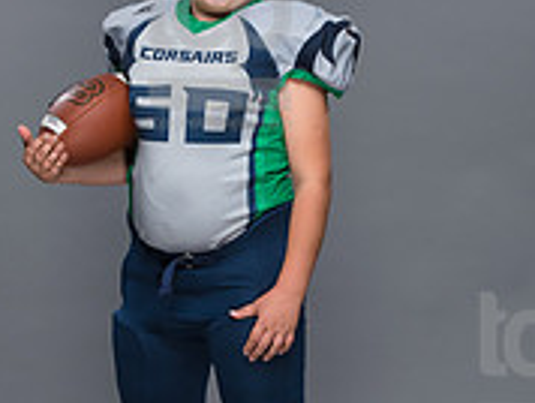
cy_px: 48
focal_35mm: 194
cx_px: 219
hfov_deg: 10.2
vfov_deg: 7.7
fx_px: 3002
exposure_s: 1/250
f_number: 6.3
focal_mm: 80
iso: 320
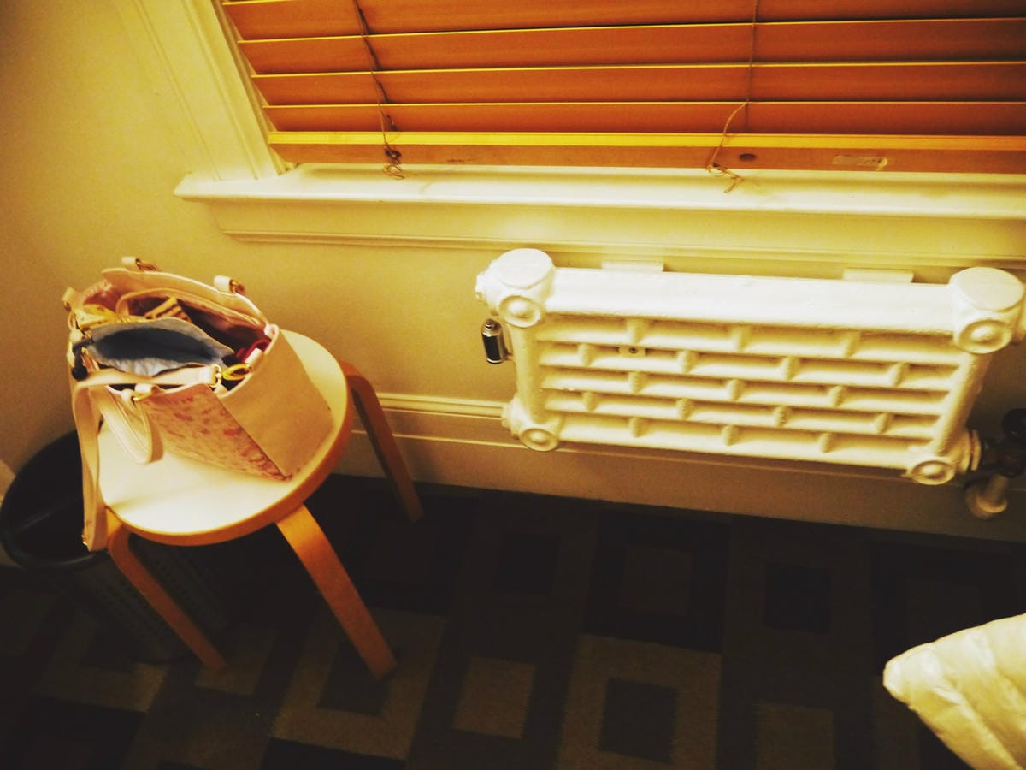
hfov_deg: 63.4
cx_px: 513
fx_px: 830
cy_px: 385
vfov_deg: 49.7
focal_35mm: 28
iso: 1600
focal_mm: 14
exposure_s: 1/20
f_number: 3.5
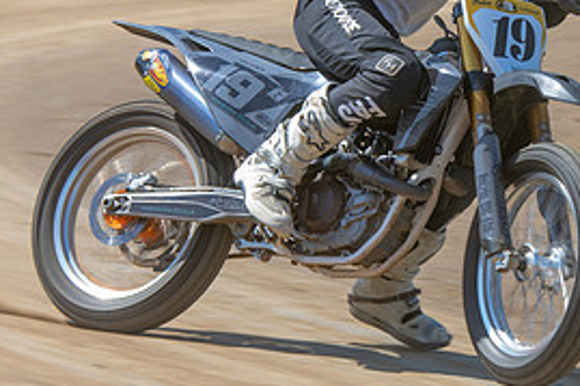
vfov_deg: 3.0
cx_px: 559
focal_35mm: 461
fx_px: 7422
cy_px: 161
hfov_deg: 4.5
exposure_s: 1/160
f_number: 8
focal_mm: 122
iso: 200
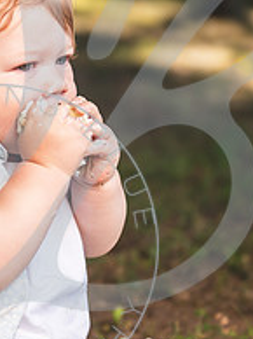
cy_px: 114
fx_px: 1309
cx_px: 75
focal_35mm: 134
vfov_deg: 14.7
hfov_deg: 11.0
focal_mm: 60
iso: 100
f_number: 2.8
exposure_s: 1/800
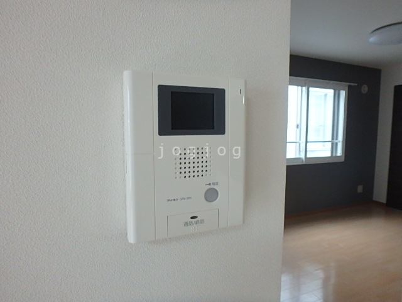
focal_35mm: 21
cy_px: 151
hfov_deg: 79.0
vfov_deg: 63.4
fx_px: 244
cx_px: 201
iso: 500
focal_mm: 3.7
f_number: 3.5
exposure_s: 1/30
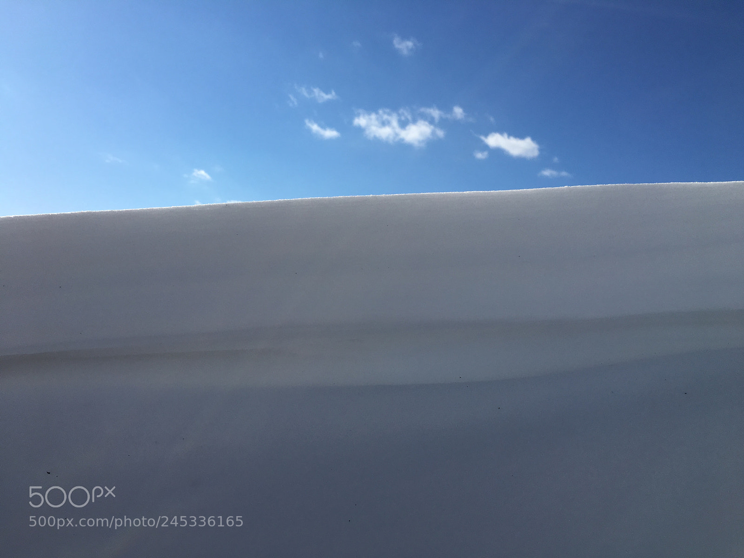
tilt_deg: +4.1
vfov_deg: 48.2
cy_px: 279
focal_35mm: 29
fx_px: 623
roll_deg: -6.1
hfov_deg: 61.7
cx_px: 372
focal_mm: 4.15
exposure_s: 1/4808
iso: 25
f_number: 2.2
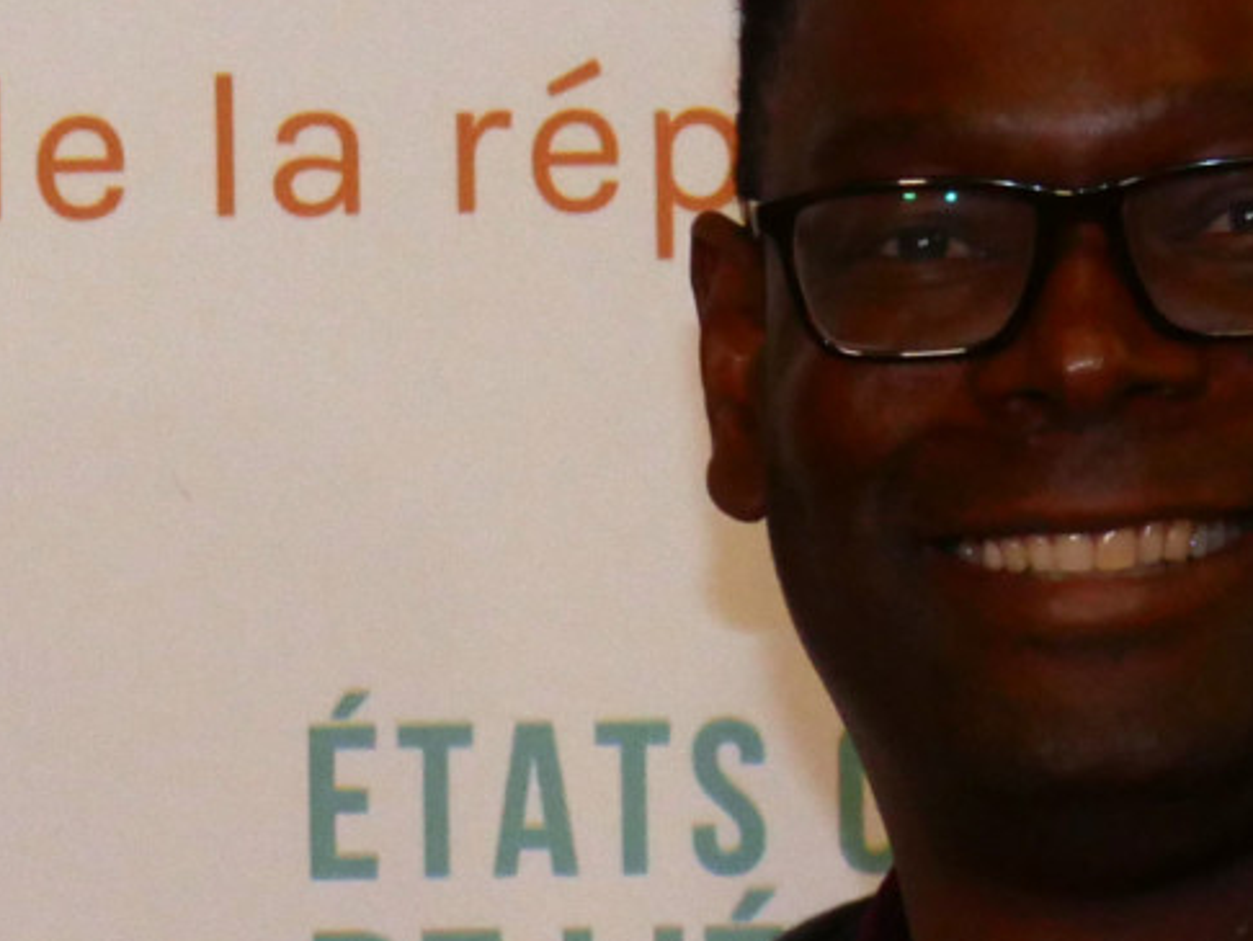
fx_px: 9162
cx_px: -93
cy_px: 1436
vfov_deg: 5.8
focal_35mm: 253
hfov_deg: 7.8
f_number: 4.4
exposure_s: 1/60
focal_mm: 30
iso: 1600
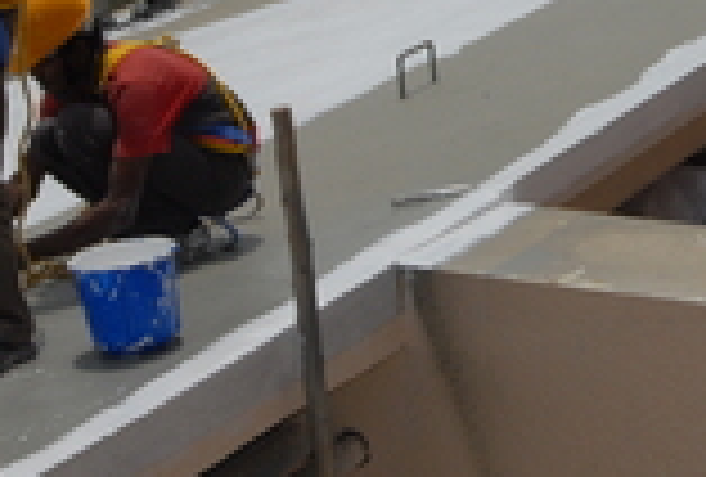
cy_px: 4
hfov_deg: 11.3
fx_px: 3563
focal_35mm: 181
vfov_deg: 7.6
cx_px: 585
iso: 250
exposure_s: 1/250
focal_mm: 38
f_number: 20
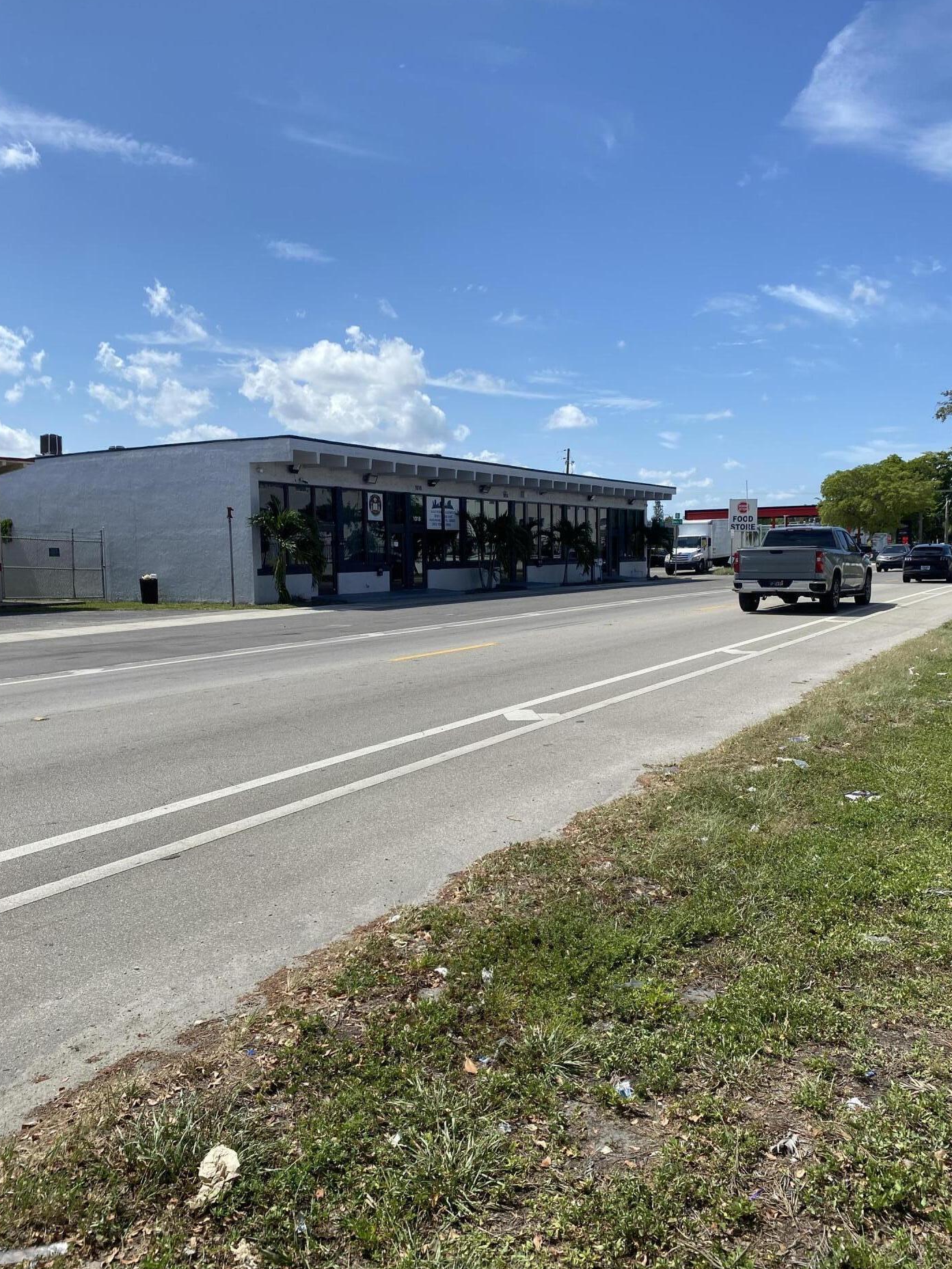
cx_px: 470
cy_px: 642
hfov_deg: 49.7
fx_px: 1027
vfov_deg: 63.4
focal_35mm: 28
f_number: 1.8
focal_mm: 4.25
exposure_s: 1/3497
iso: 32
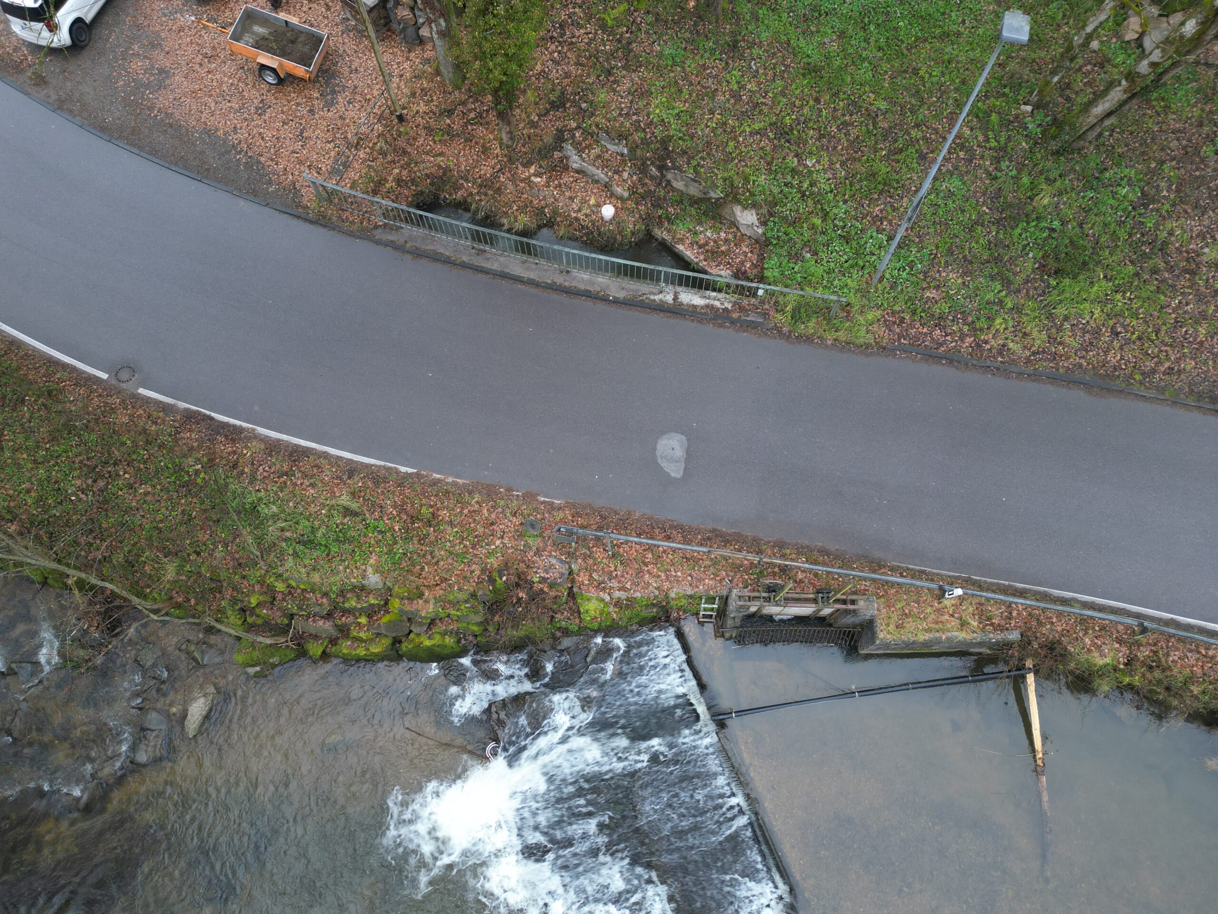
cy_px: 457
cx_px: 609
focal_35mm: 24
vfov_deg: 56.8
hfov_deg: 71.6
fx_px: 844
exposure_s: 1/30
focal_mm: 6.72
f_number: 1.7
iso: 100
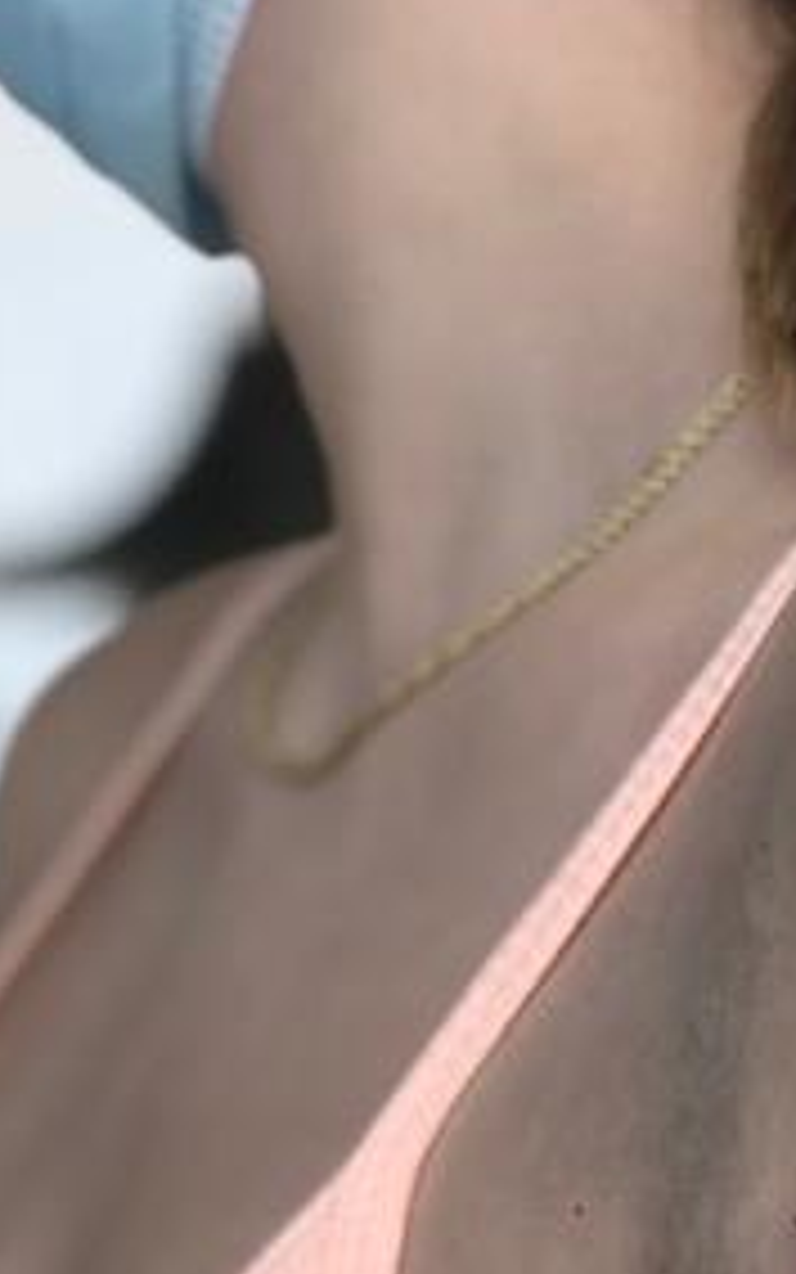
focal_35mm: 171
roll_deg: -1.2
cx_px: 1115
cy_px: 1742
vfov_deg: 11.8
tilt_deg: -10.1
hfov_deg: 7.6
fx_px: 5932
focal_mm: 6.6
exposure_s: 1/198
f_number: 2.8
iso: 20
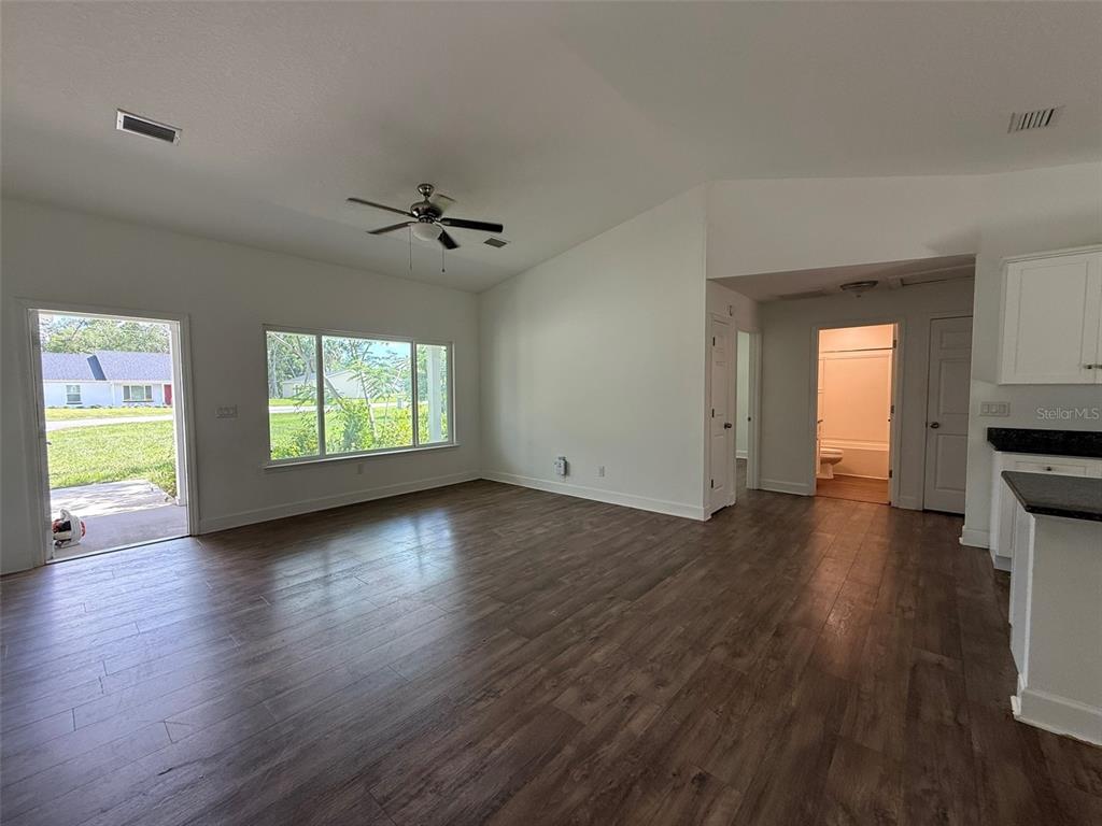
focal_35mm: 14
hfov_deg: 102.1
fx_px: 446
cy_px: 413
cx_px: 551
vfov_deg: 85.7
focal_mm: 2.22
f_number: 2.2
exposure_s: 1/99
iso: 80
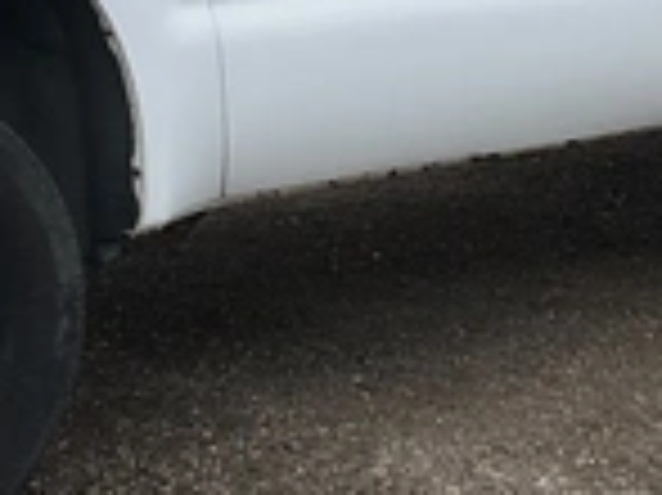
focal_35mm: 148
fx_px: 2828
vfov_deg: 9.9
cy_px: -106
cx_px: 410
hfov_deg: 13.3
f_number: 1.8
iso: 25
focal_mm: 3
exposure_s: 1/2058
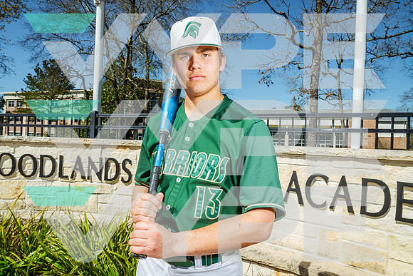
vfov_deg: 51.3
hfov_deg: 71.5
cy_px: 138
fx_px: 287
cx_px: 206
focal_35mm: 25
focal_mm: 25
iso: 100
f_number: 11
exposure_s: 1/125
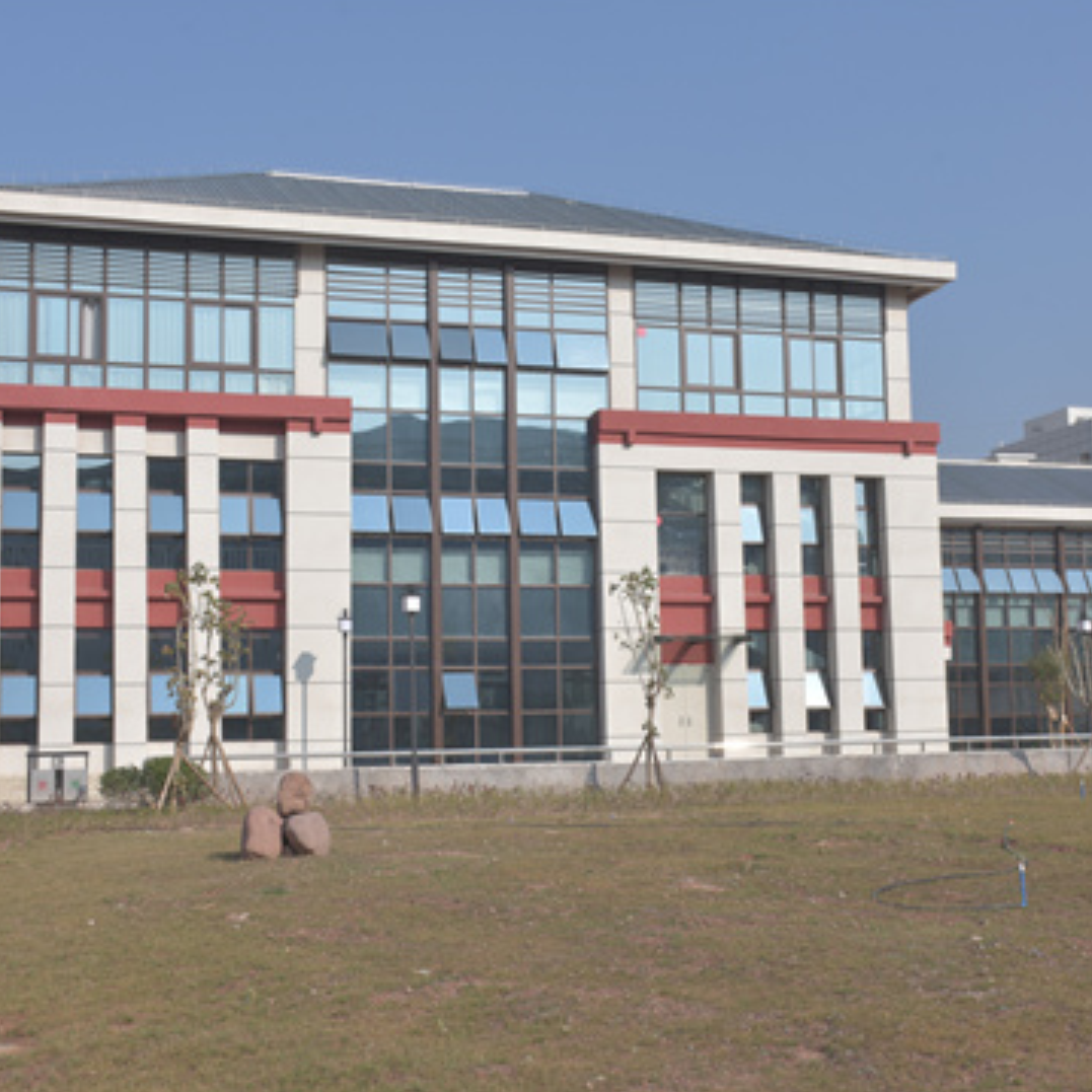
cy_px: 546
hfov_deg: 36.0
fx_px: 1677
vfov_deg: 36.1
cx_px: 576
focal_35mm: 47
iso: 160
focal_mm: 24
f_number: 10
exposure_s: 1/160
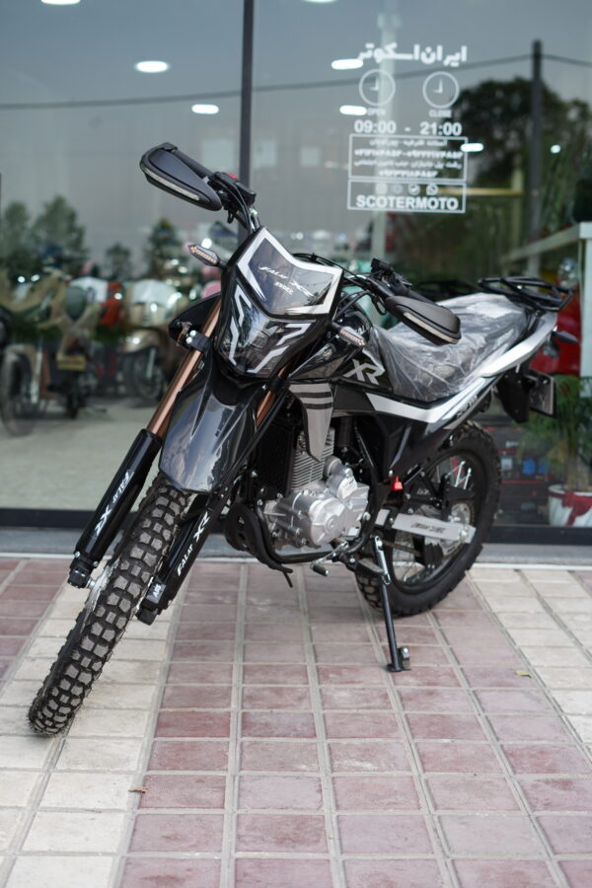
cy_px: 444
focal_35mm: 50
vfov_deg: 39.6
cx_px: 296
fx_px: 1233
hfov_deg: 27.0
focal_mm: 50
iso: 100
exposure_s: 1/125
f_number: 2.8
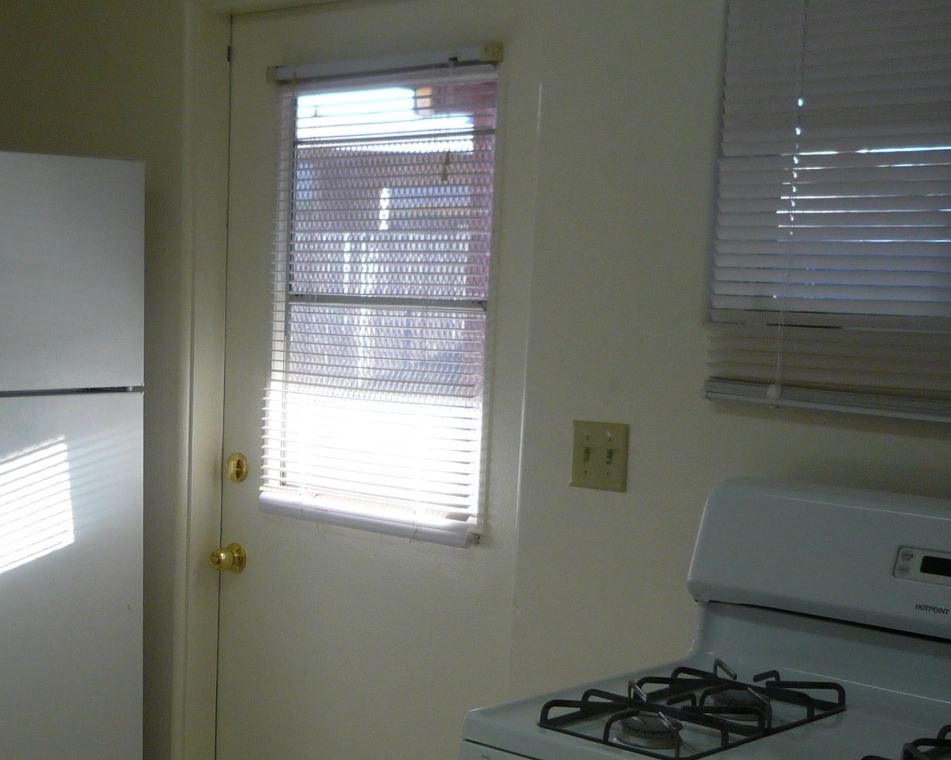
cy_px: 588
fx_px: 1604
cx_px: 144
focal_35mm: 57
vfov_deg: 26.3
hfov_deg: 31.8
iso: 100
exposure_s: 1/80
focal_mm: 5.5
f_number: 2.8
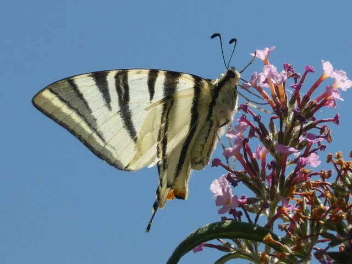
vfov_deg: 7.0
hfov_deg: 9.4
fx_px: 2146
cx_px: 176
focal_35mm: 211
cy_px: 132
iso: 160
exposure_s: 1/320
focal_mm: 37.8
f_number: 5.5
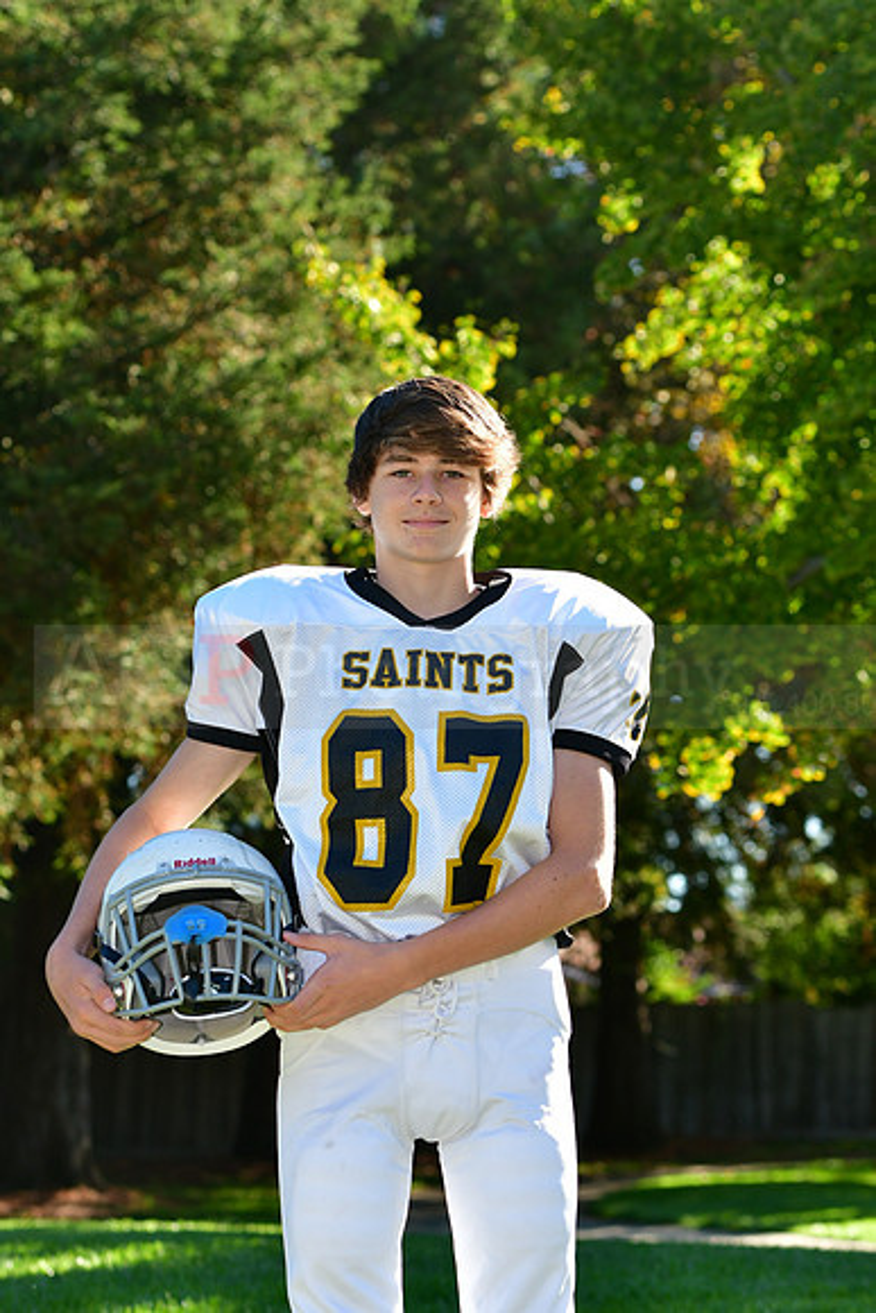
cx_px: 438
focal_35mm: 117
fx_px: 4268
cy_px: 656
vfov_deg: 17.5
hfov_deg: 11.7
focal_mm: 78
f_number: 4.5
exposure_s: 1/800
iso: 400
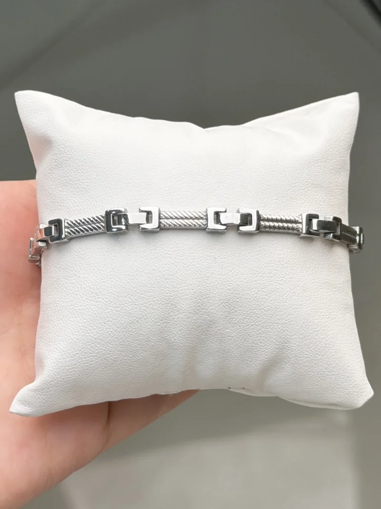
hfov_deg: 30.3
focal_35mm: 48
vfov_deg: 39.7
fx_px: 705
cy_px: 254
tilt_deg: -72.6
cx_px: 190
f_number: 1.78
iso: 80
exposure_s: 1/786
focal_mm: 6.76
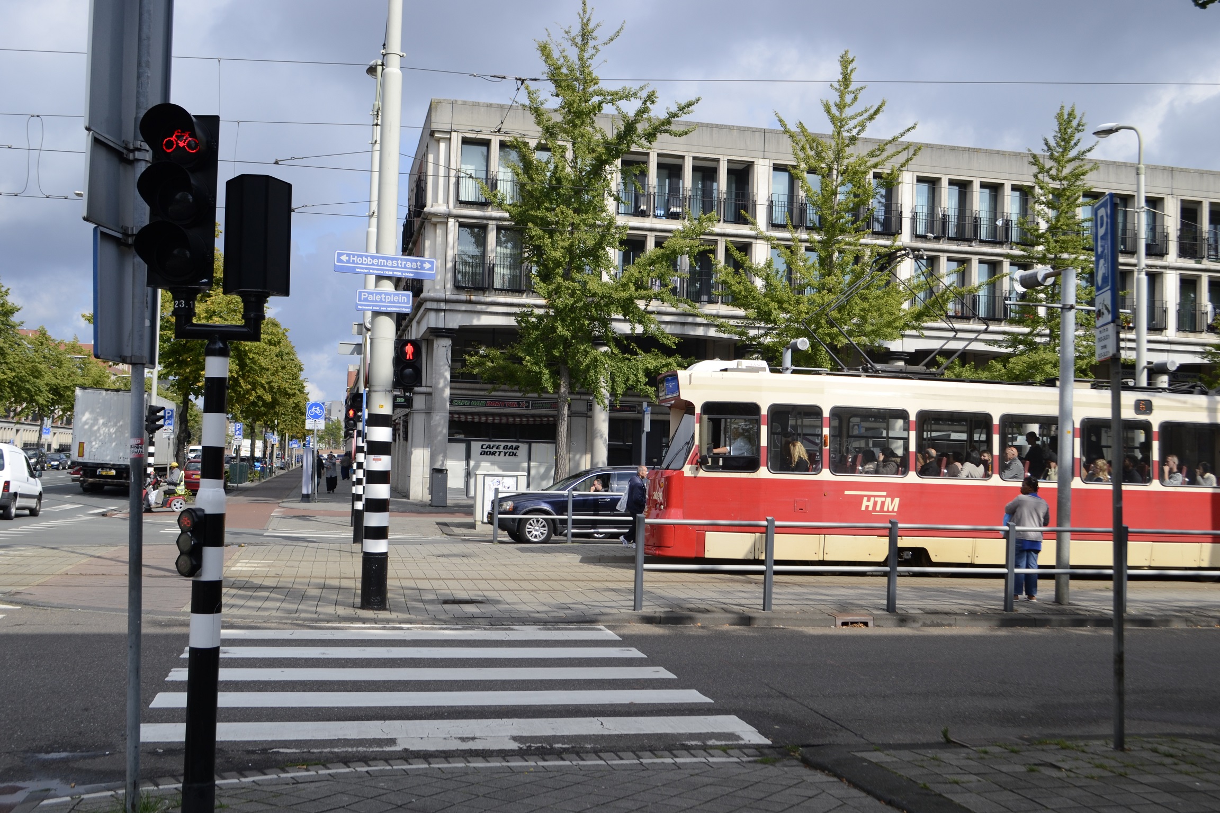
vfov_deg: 36.9
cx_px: 610
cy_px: 406
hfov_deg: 53.1
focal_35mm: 36
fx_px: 1220
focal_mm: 24
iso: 100
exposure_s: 1/320
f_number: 9
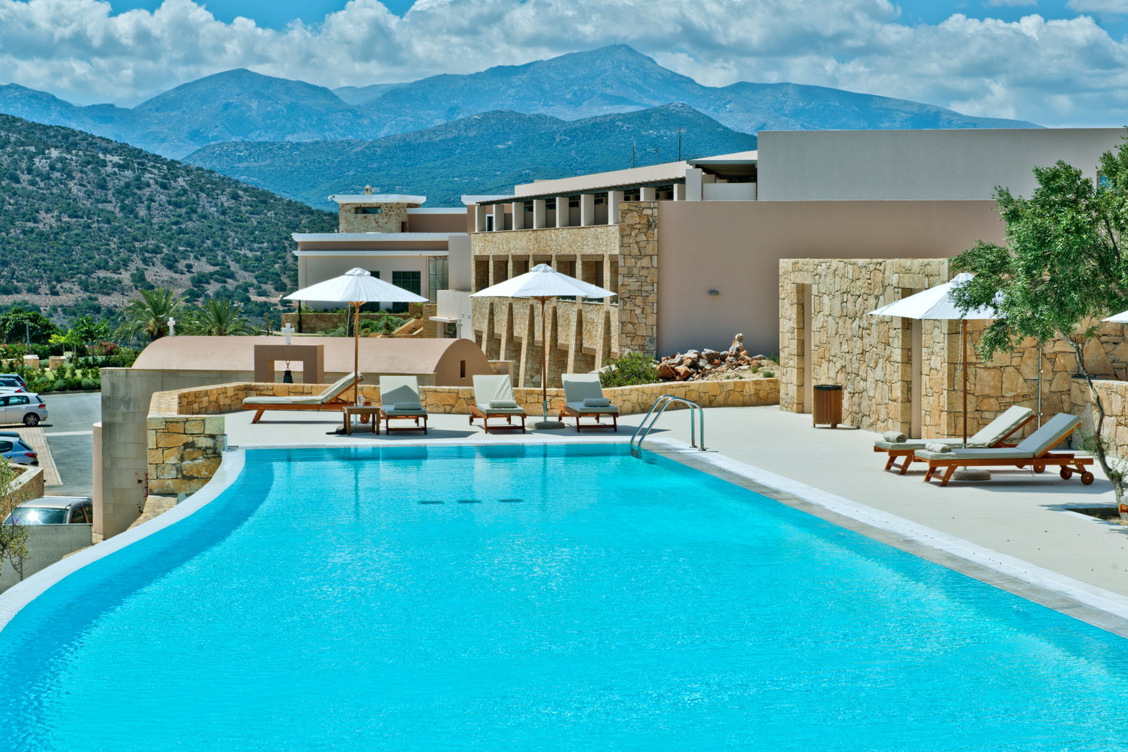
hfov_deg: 28.5
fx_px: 2224
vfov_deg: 19.2
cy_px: 379
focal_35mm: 71
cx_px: 571
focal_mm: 70
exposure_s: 1/320
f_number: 13
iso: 200
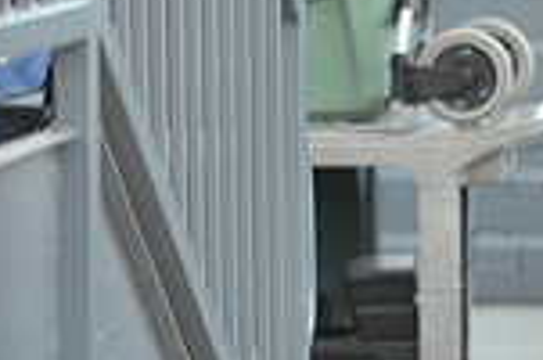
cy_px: -140
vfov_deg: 2.6
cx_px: 996
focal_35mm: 520
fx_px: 7827
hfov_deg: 3.9
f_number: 2.8
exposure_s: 1/500
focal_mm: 135
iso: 800
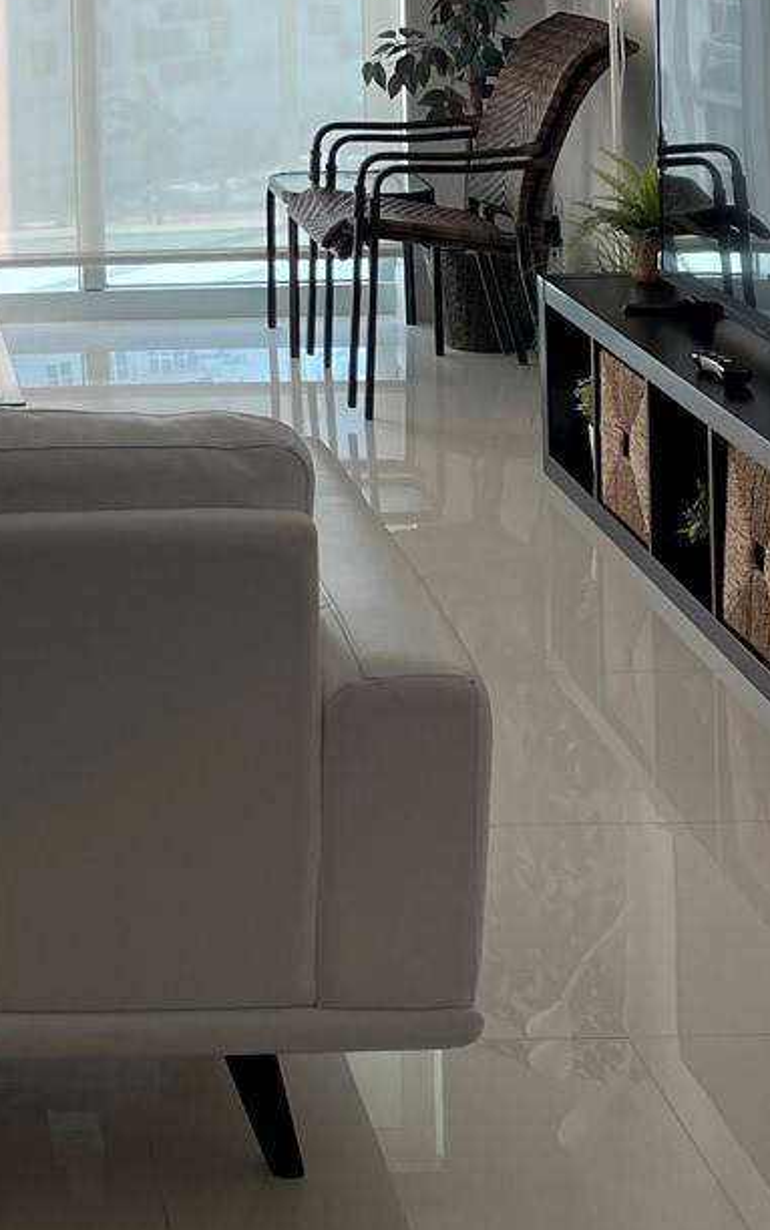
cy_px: -64
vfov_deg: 26.7
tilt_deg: -2.0
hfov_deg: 17.1
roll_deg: +2.4
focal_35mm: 72
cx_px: -223
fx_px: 2415
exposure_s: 1/392
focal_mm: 5.1
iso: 32
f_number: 1.6
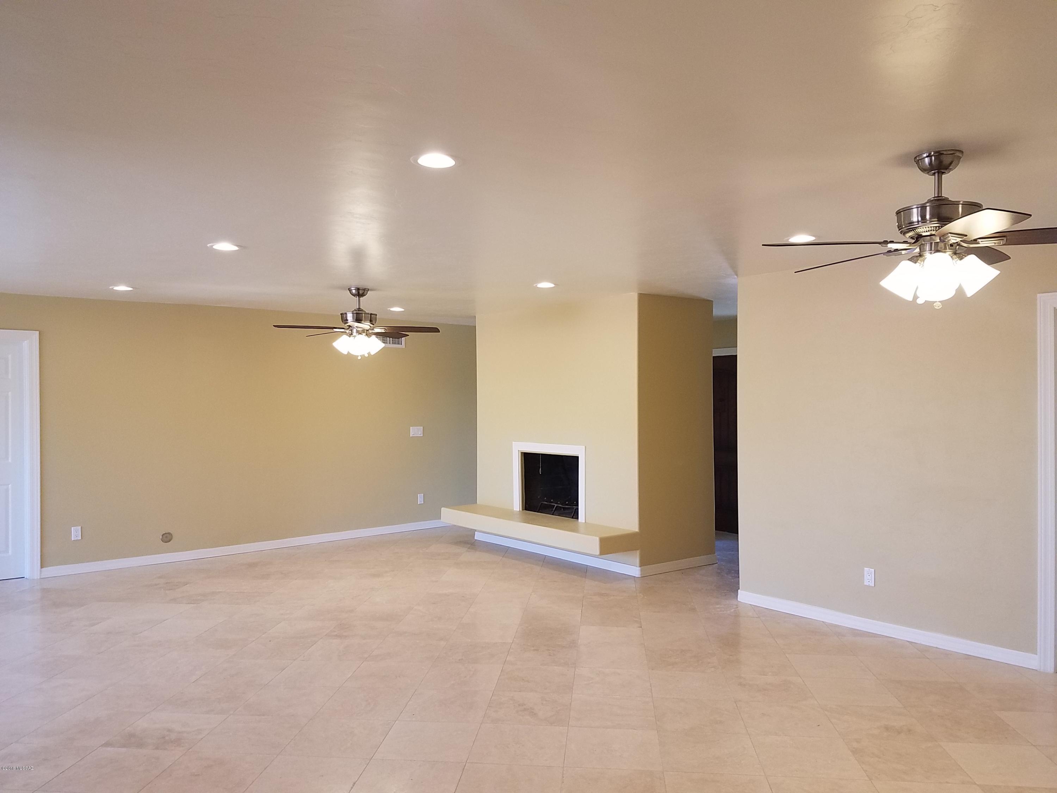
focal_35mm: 26
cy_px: 396
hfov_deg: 67.3
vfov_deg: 53.1
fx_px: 794
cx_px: 528
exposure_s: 1/60
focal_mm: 4.2
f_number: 1.7
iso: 64
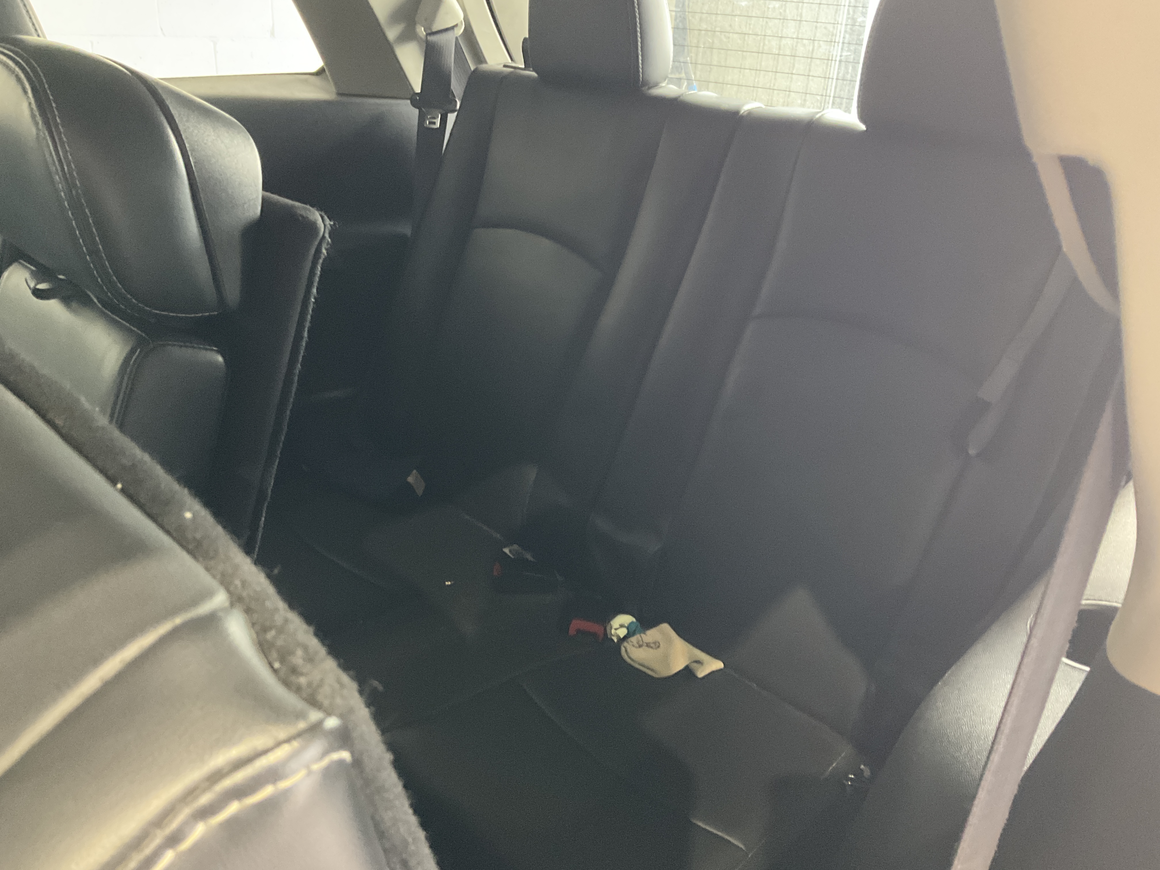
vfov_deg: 48.2
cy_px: 435
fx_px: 972
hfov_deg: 61.7
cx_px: 580
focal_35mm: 29
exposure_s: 1/30
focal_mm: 3
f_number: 1.8
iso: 400
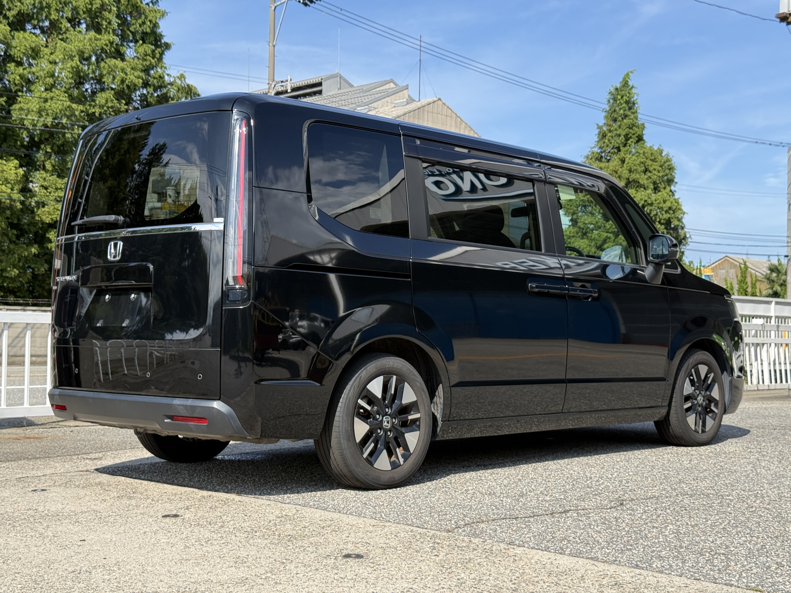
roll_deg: -1.3
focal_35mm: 48
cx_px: 396
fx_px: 1097
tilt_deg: +2.7
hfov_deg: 39.7
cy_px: 296
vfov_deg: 30.3
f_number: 1.78
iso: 64
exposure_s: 1/2342
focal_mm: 6.76
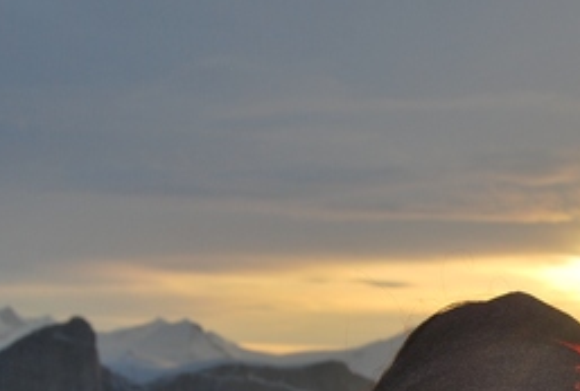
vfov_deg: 14.8
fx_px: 1470
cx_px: 587
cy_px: 417
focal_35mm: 91
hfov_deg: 21.5
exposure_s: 1/200
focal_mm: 26
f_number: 10
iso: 100
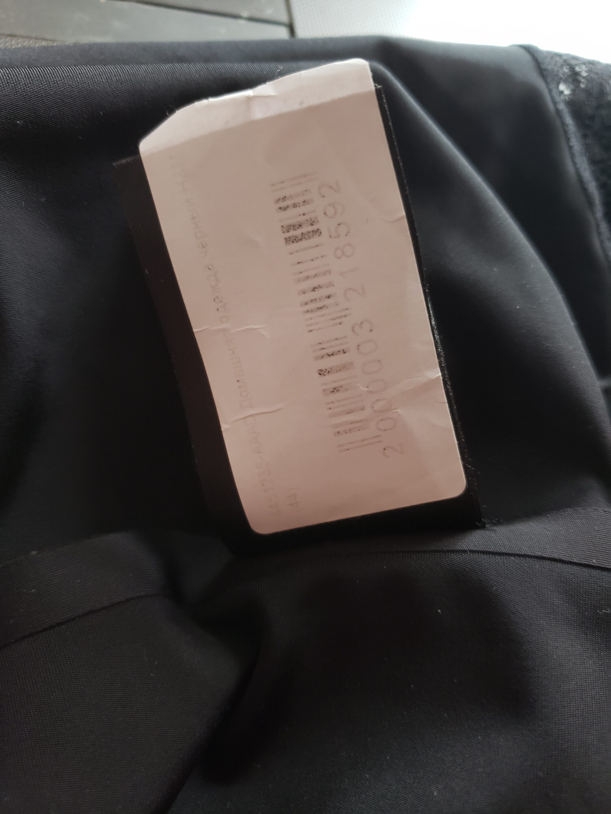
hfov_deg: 53.1
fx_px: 612
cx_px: 306
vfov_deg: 67.3
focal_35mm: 26
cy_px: 407
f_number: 1.5
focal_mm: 4.3
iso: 250
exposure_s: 1/16
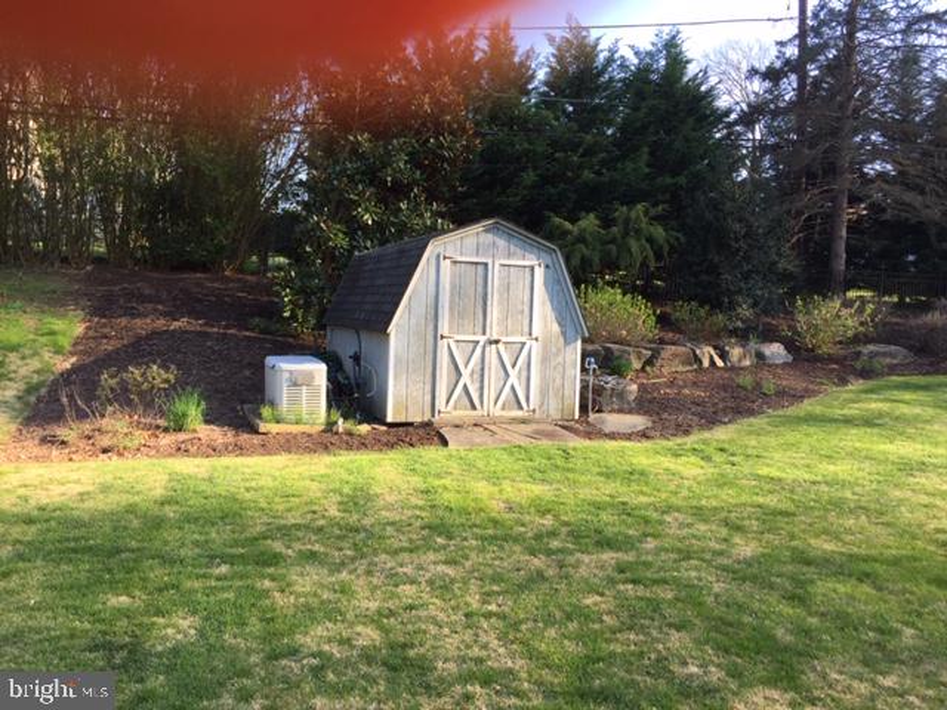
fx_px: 793
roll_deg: -1.0
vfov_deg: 48.2
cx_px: 474
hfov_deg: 61.7
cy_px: 355
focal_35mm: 29
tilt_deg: -2.2
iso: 32
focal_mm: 4.15
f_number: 2.2
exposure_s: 1/341
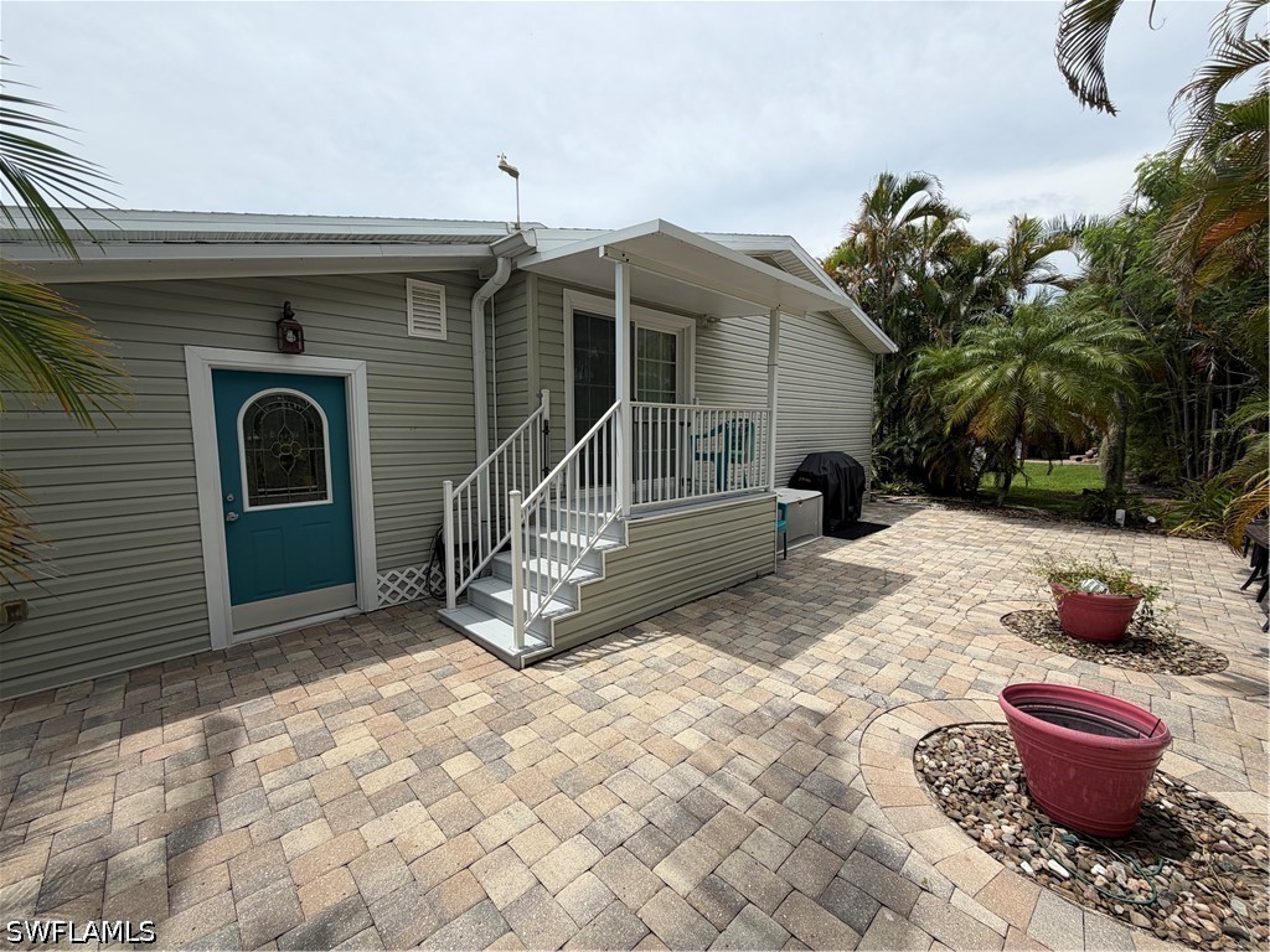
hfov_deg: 102.1
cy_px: 476
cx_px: 635
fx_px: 514
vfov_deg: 85.7
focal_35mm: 14
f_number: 2.2
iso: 20
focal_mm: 2.22
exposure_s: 1/970
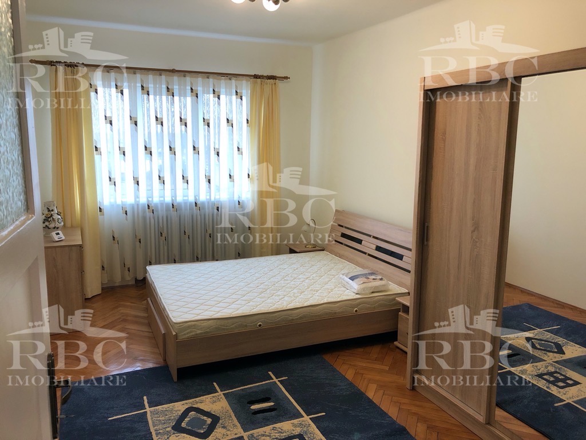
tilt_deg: -9.1
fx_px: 474
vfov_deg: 49.7
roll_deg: -1.1
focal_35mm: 28
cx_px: 293
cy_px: 220
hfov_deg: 63.4
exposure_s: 1/33
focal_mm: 4
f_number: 1.8
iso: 40
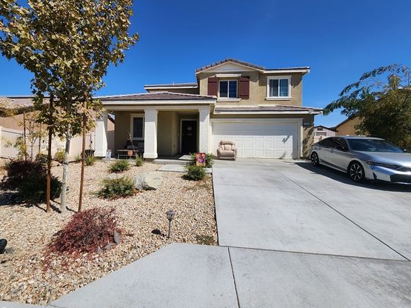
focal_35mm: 15
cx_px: 186
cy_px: 140
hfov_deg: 97.9
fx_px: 178
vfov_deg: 81.5
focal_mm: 2.2
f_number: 2.2
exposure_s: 1/2913
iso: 50
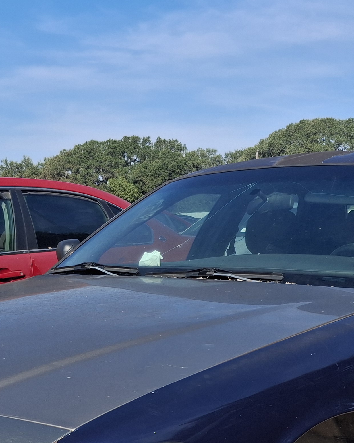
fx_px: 838
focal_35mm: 64
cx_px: 171
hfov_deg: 23.8
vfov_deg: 28.9
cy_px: 352
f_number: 1.8
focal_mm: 4.69
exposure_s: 1/1953
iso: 32
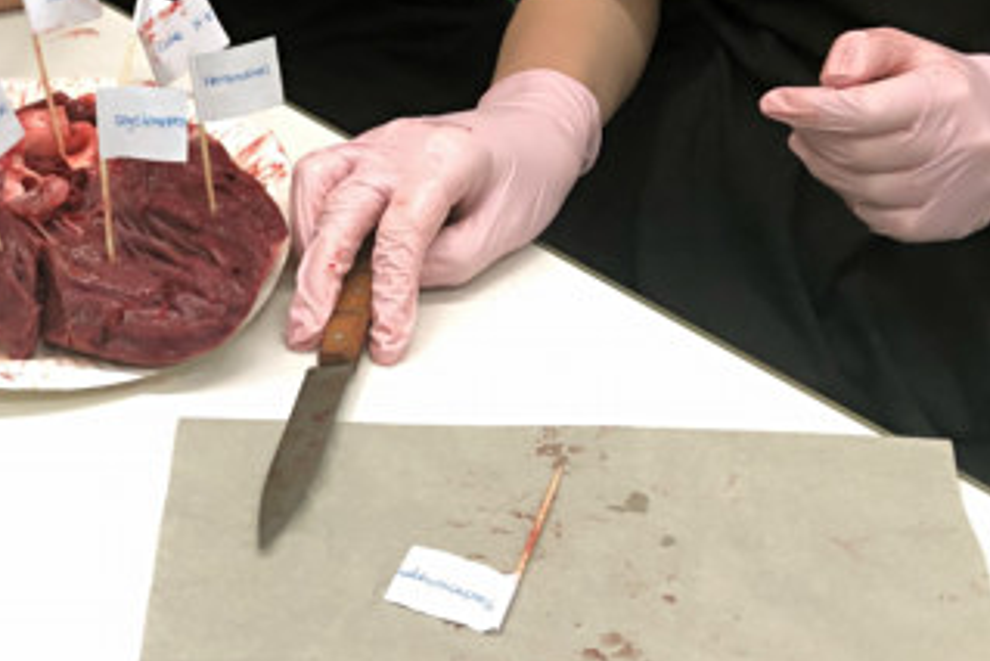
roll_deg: +0.2
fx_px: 2008
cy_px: -208
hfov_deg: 27.2
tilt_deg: -18.7
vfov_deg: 17.5
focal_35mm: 73
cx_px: 223
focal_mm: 3.99
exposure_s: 1/25
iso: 40
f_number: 1.8
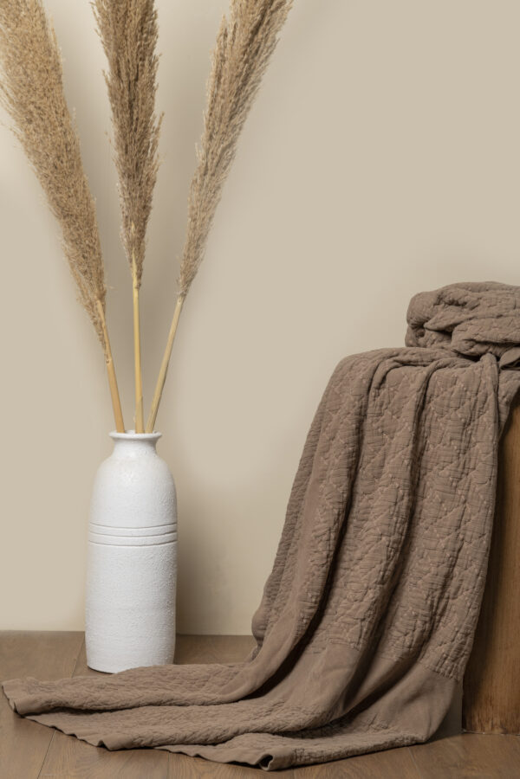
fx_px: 1842
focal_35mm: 85
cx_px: 260
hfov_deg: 16.1
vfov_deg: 23.9
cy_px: 390
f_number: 11
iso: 100
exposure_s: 1/160
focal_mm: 85
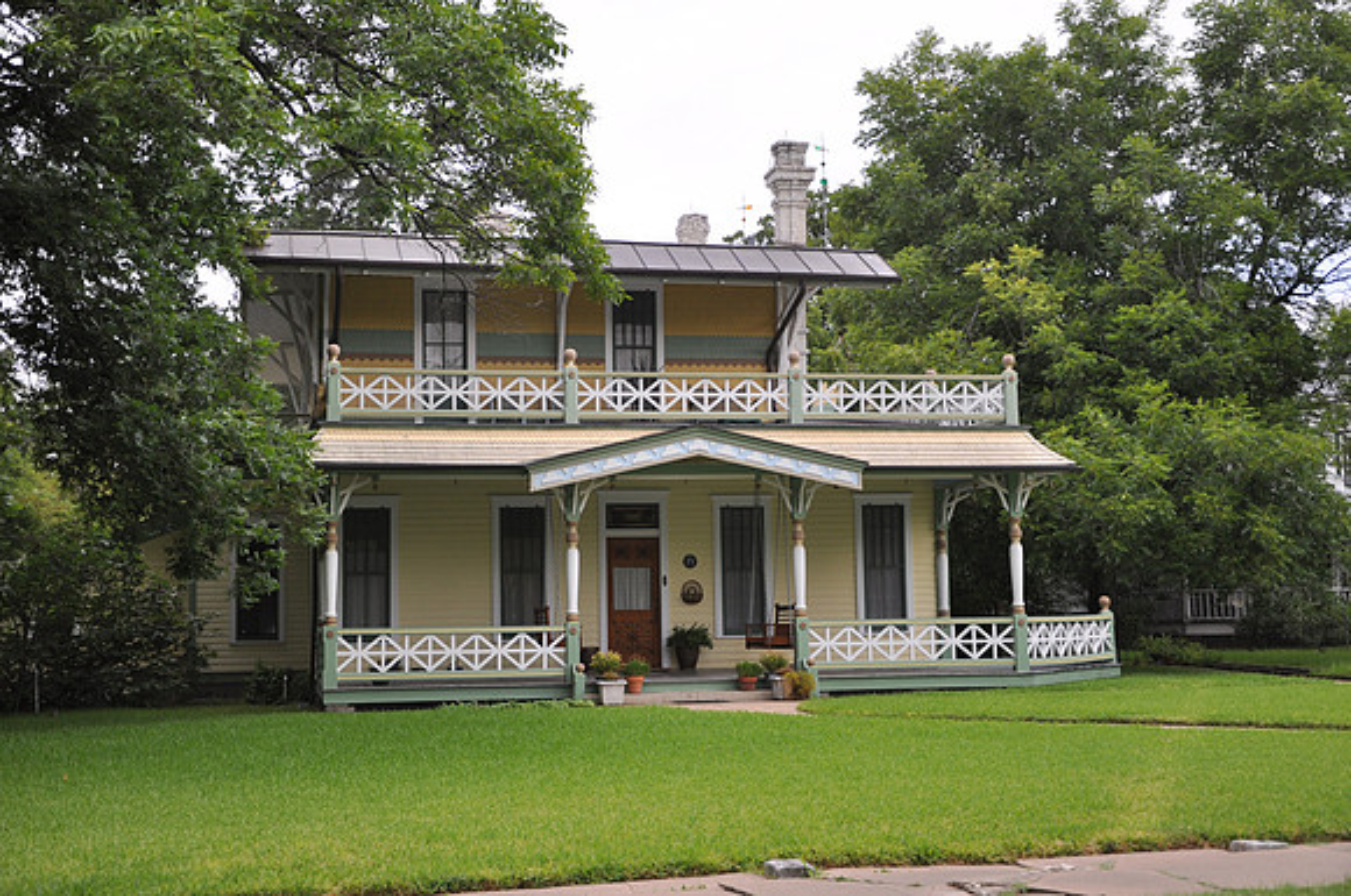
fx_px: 1911
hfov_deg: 38.9
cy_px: 448
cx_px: 676
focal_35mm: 51
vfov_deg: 26.4
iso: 280
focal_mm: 34
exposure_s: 1/200
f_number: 4.2
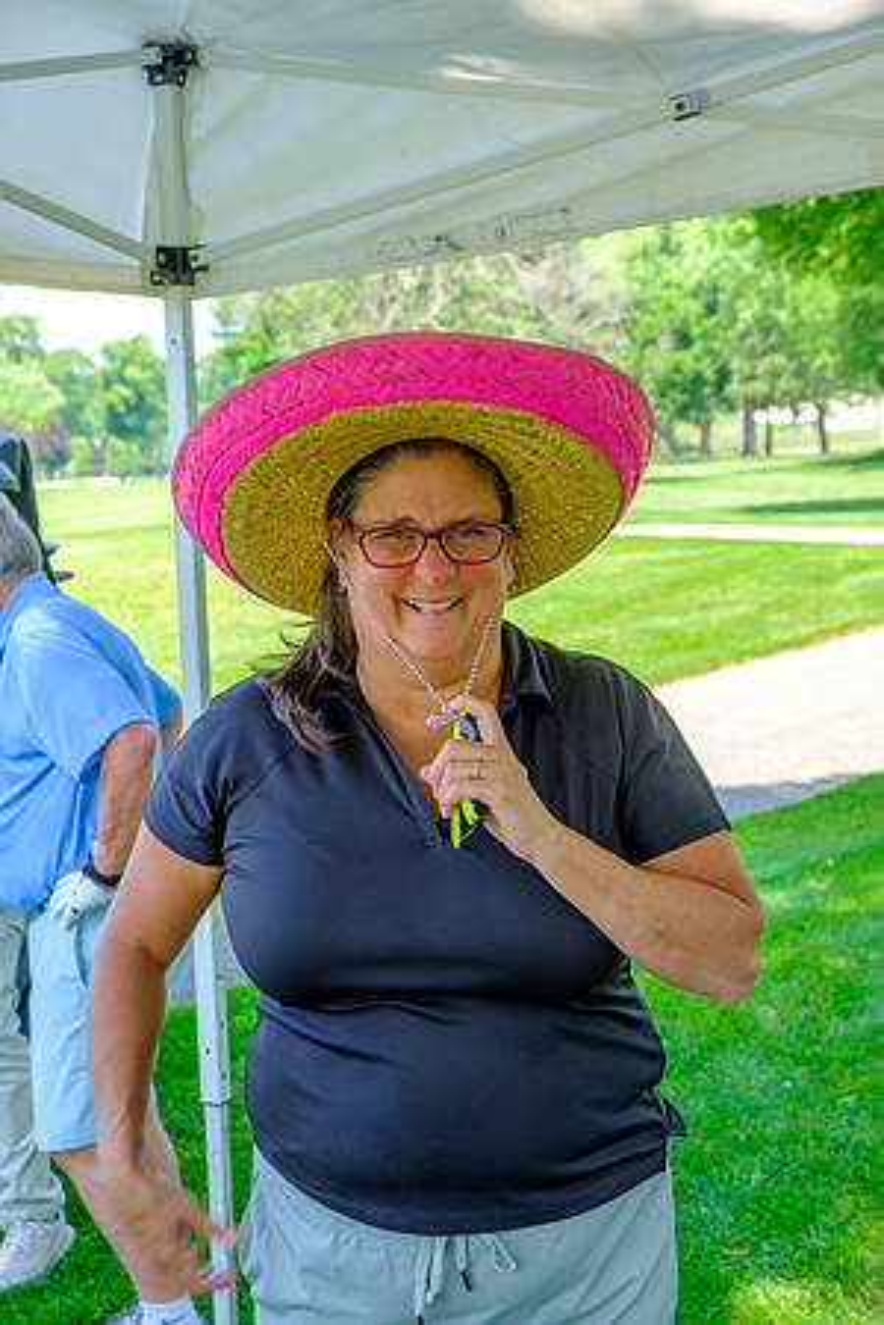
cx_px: 442
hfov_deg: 23.0
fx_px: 2173
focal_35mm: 59
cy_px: 662
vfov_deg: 33.9
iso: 200
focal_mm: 39
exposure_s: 1/90
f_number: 5.6
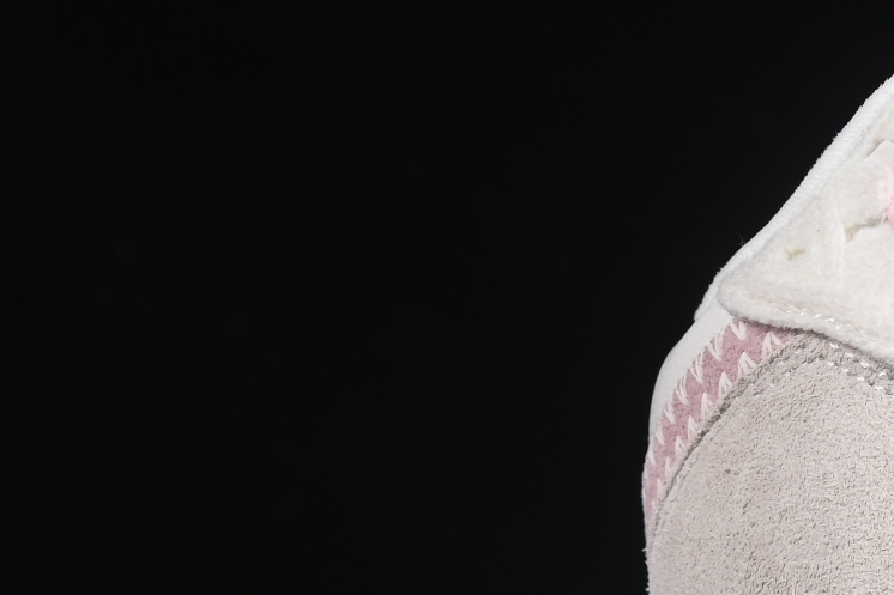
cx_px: 1311
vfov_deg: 4.9
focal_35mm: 280
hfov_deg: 7.2
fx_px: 6951
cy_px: 196
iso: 160
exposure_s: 1/80
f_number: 8
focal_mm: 50
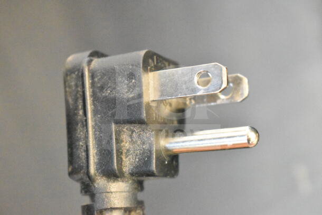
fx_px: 738
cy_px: 108
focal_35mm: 82
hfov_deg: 24.6
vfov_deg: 16.6
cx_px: 161
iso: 25600
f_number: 5.6
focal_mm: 55
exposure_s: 1/80
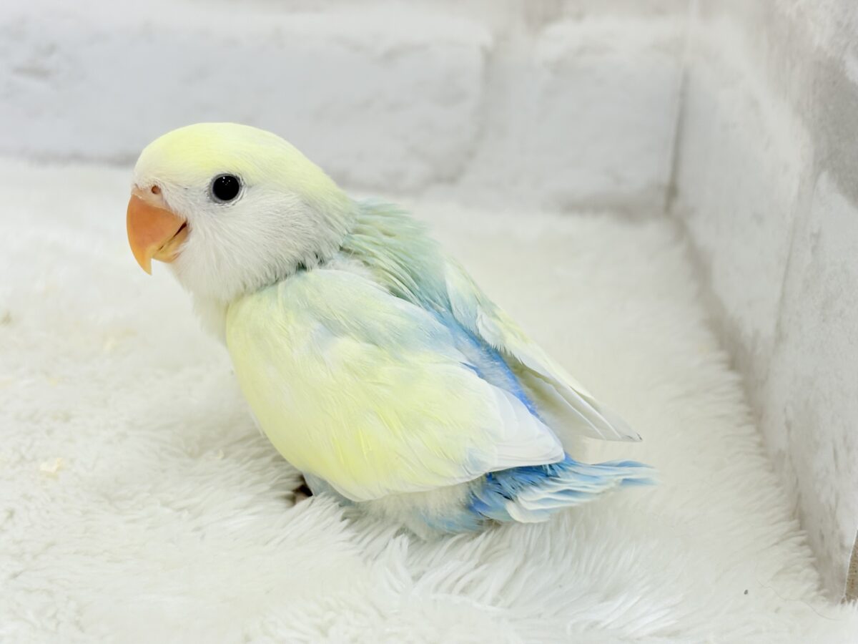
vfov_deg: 28.0
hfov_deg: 36.8
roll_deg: -1.9
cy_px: 322
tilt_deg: -20.0
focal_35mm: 52
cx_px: 429
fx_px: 1289
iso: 64
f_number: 1.6
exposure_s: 1/100
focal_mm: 5.96
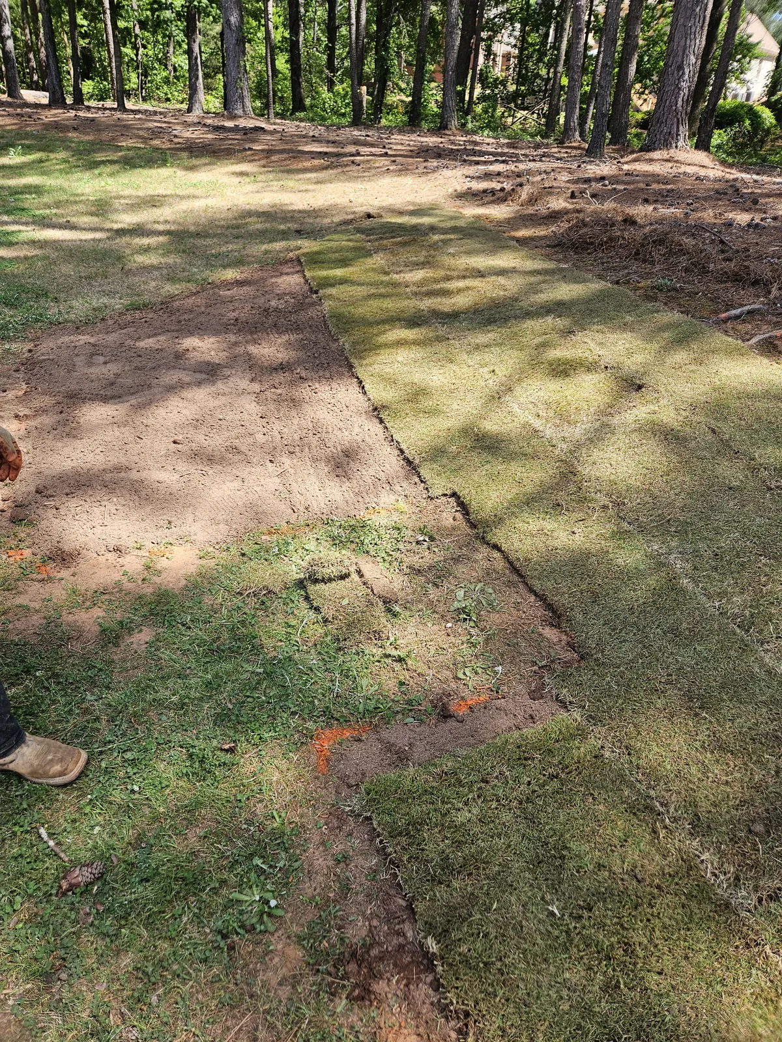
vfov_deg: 73.9
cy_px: 521
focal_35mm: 23
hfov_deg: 58.9
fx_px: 693
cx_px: 391
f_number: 1.8
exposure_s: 1/512
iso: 32
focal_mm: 5.4
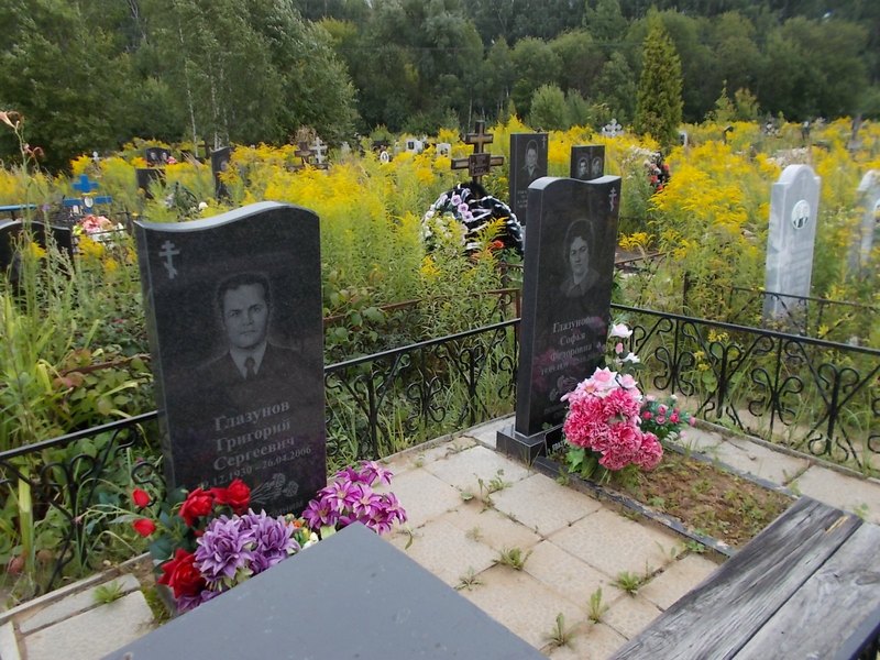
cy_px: 330
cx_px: 440
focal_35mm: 26
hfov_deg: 67.3
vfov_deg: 53.1
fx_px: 661
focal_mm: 4.6
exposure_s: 1/500
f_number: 3.2
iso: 80
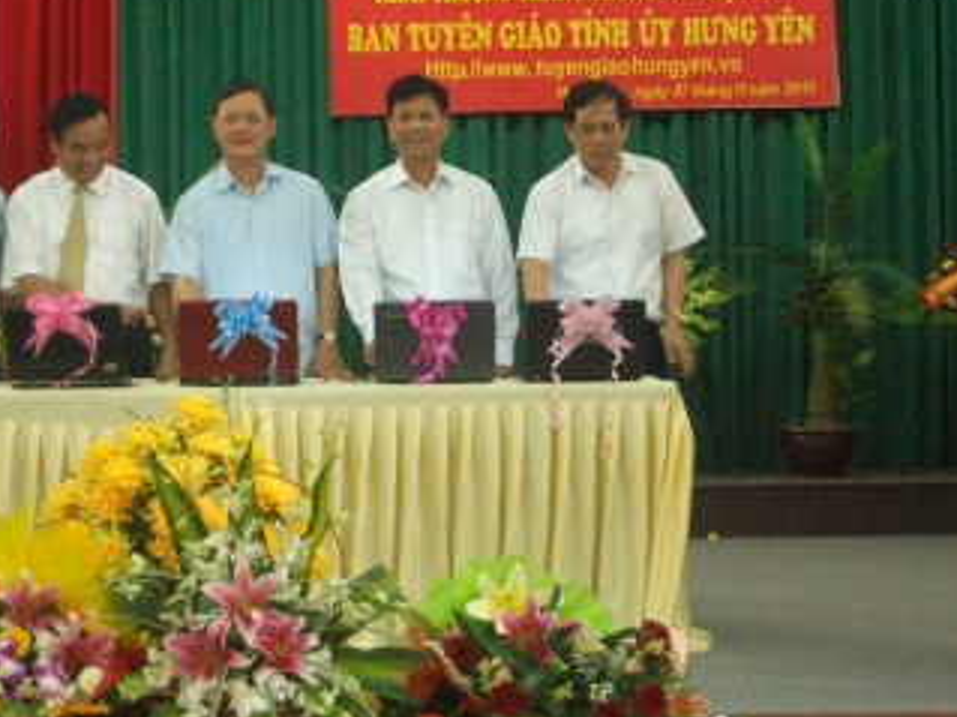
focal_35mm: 82
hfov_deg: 23.7
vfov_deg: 17.9
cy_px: 219
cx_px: 308
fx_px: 2266
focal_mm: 8.2
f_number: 3.1
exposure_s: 1/8
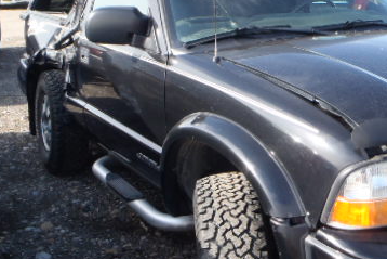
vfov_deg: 26.0
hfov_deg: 37.0
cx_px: 304
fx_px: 559
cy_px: 117
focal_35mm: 52
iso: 80
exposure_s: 1/125
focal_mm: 5
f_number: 4.5
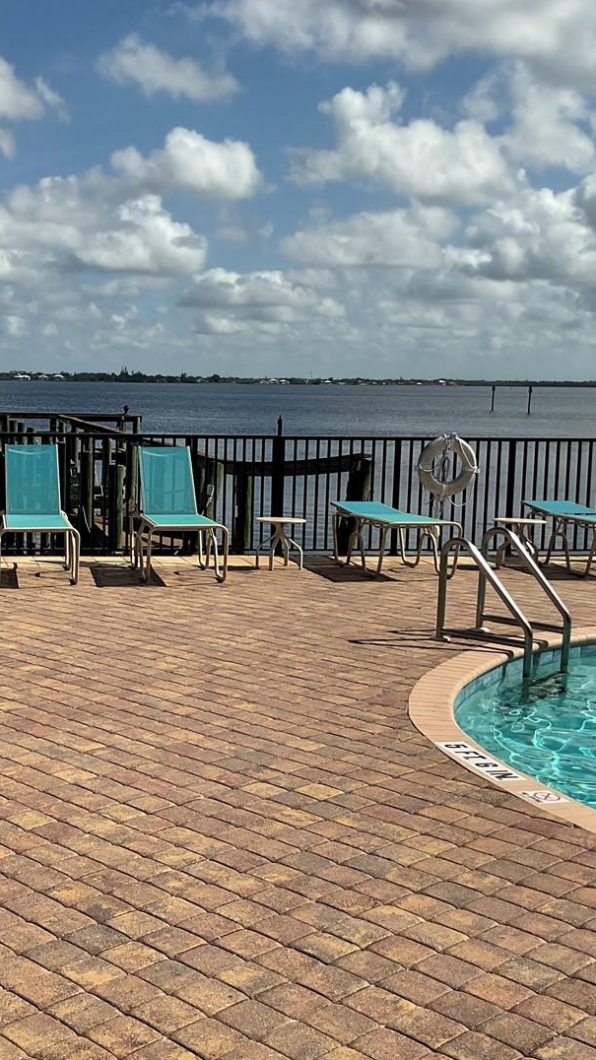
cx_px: 84
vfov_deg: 43.7
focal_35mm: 47
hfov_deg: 24.8
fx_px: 1321
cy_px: 565
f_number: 1.8
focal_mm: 3
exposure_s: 1/4065
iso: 16
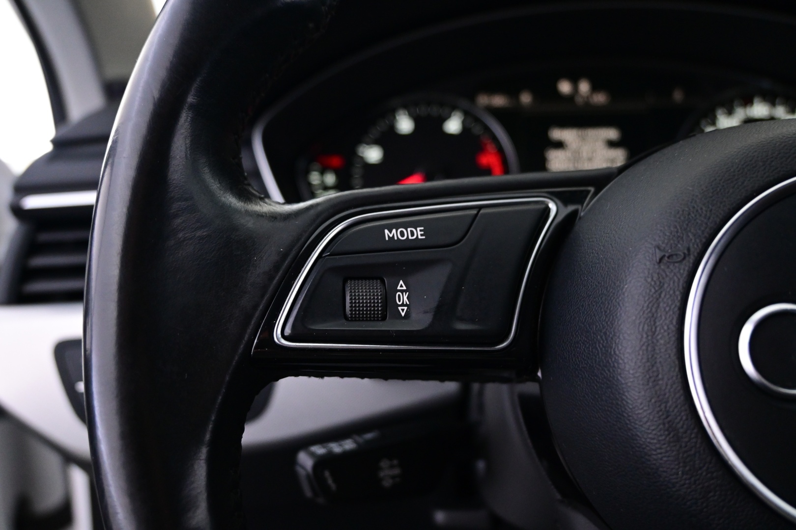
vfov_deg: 42.6
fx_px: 680
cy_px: 265
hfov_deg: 60.7
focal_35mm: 31
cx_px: 398
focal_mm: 20.5
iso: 2000
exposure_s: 1/30
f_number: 3.8
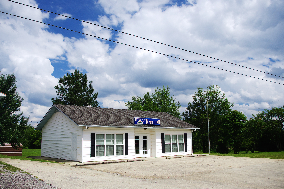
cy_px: 94
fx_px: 268
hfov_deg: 55.8
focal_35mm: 34
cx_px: 142
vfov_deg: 38.8
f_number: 5.6
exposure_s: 1/800
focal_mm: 23.13
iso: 200
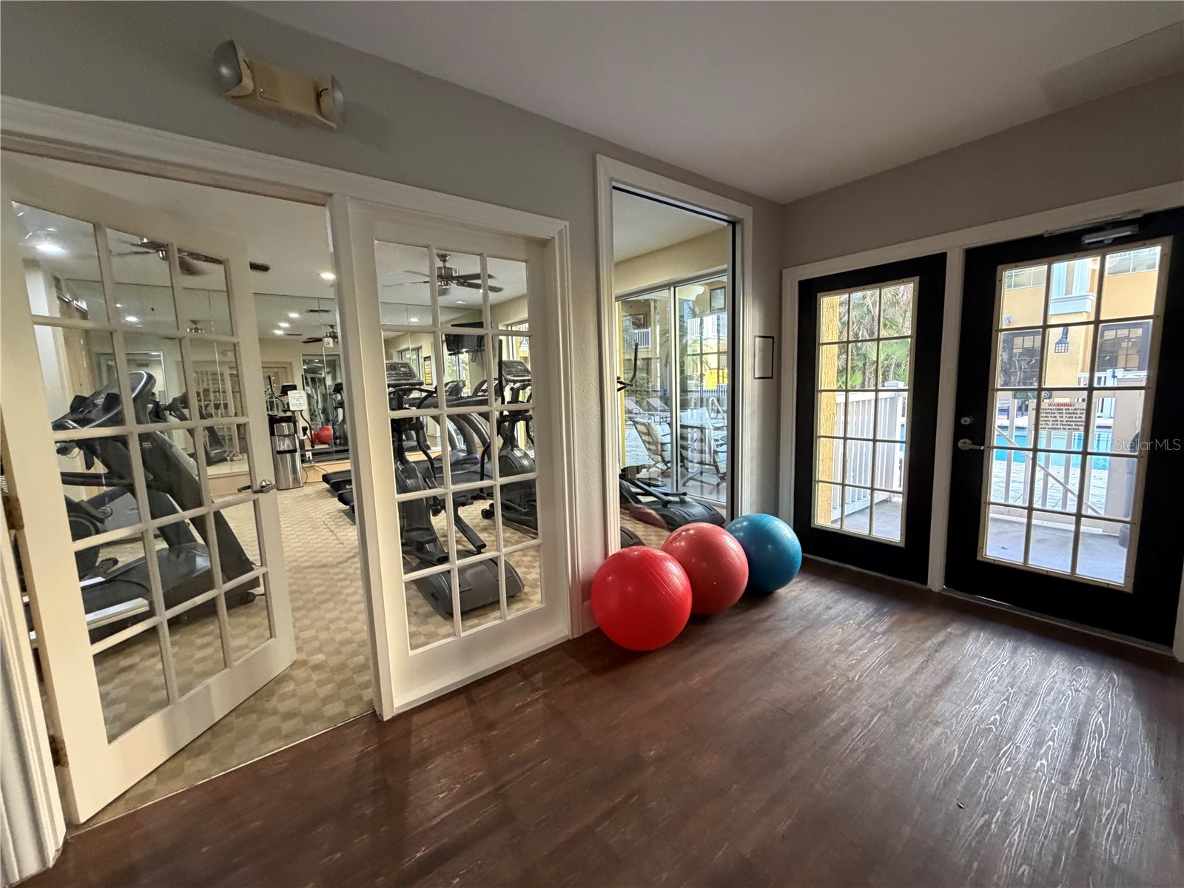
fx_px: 479
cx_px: 592
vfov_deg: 85.7
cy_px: 444
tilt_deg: -6.7
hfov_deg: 102.1
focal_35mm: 14
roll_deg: +1.9
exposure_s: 1/60
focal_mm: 2.22
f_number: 2.2
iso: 500
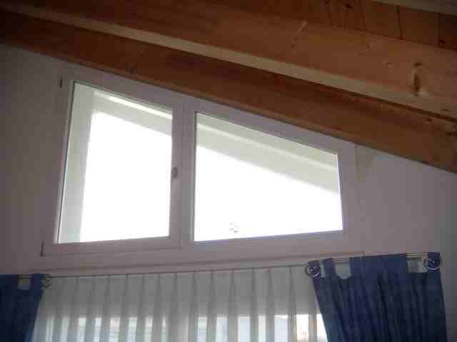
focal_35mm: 38
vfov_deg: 37.7
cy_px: 171
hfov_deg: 49.0
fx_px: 502
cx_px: 228
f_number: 3.5
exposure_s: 1/30.3
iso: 91
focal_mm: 6.4
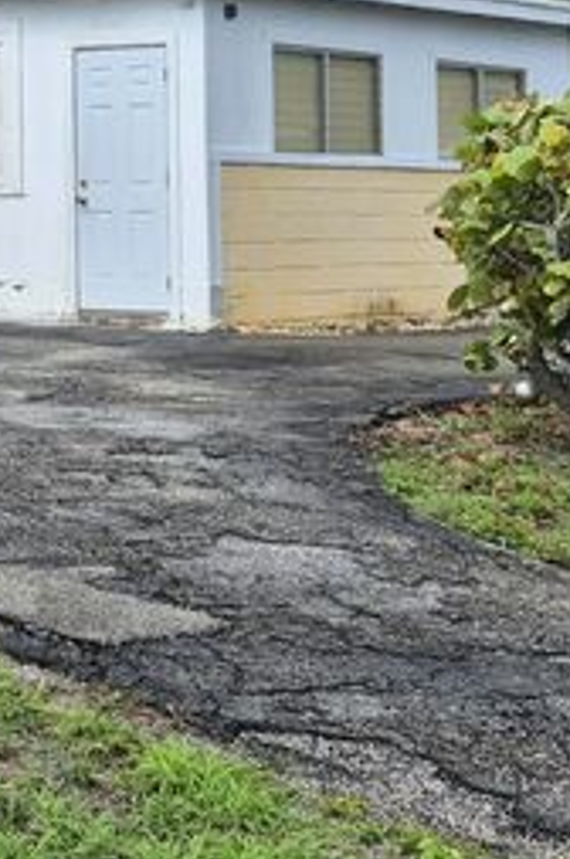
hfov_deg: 13.0
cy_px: 71
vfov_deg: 20.6
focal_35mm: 97
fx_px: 2310
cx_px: -377
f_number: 1.8
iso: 25
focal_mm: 5.4
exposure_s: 1/1772
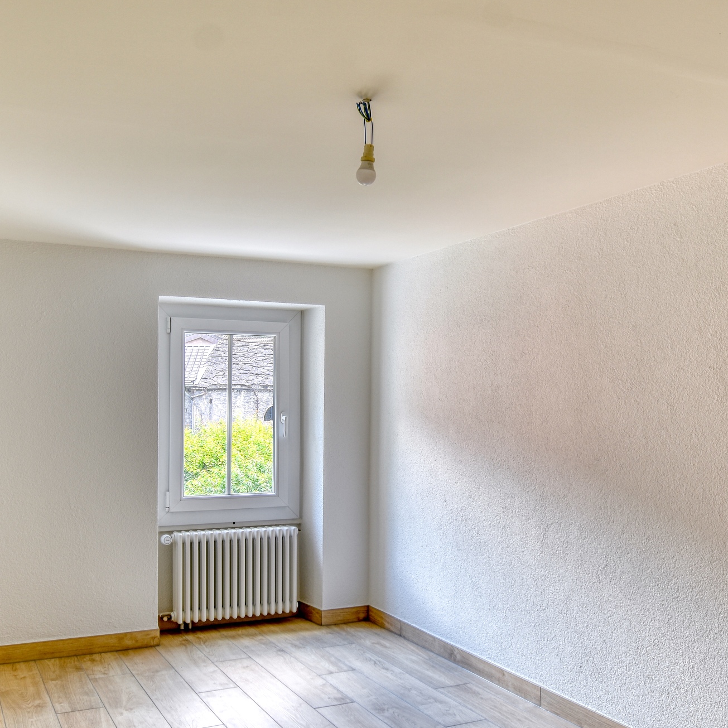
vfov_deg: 47.2
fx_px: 833
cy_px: 400
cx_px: 312
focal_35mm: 35
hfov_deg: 47.1
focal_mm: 14
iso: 100
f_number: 5
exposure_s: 1/40
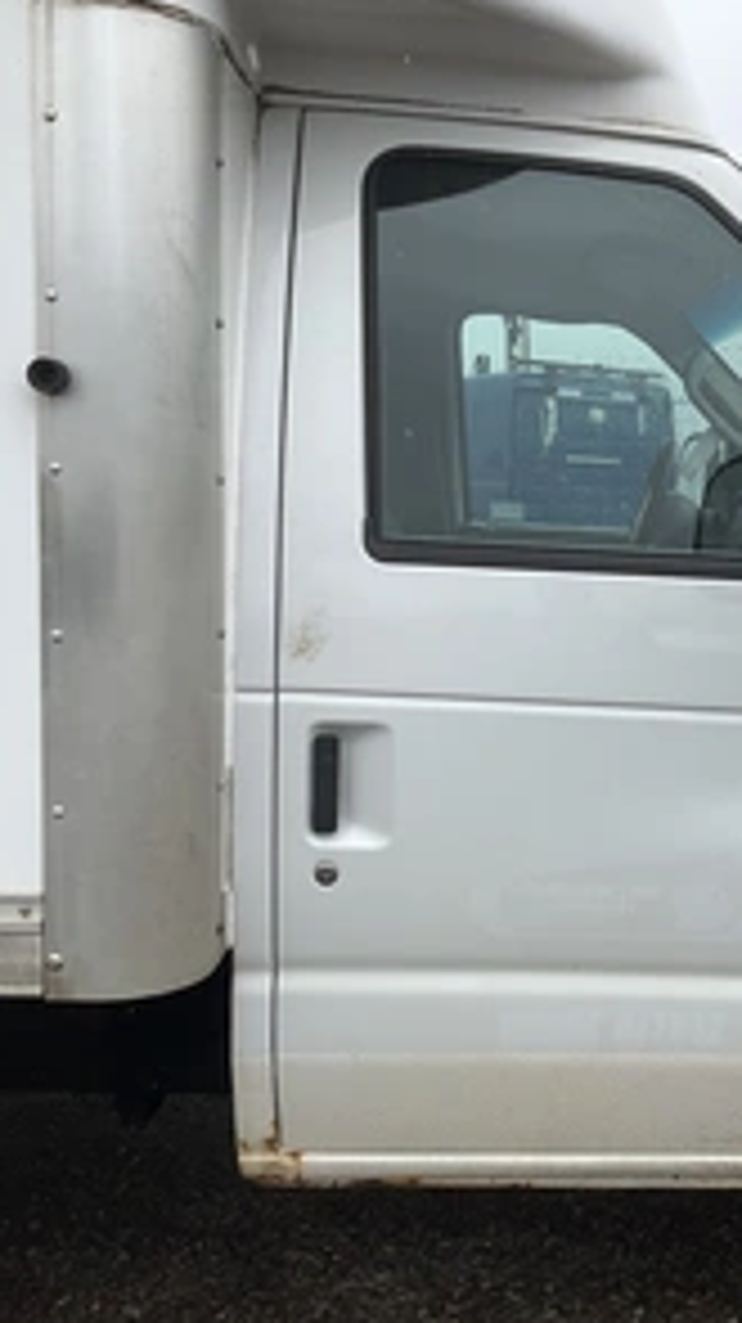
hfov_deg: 26.8
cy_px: 662
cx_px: 657
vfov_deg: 47.4
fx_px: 1507
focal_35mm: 43
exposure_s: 1/1221
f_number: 1.8
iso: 25
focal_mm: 3
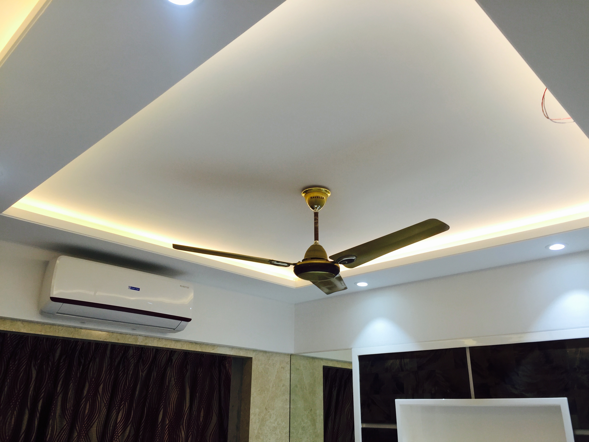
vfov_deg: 48.2
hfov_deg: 61.7
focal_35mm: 29
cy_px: 221
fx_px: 493
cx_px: 294
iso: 32
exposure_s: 1/50
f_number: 2.2
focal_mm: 4.15
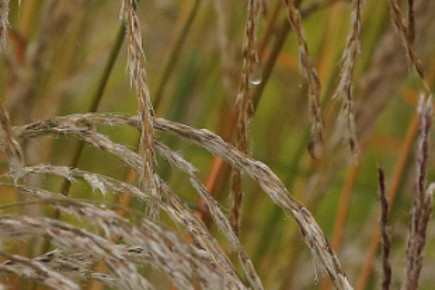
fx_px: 7011
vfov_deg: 2.4
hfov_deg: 3.5
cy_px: -67
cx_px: -187
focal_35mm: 580
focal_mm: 100
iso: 800
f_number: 8
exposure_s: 1/160
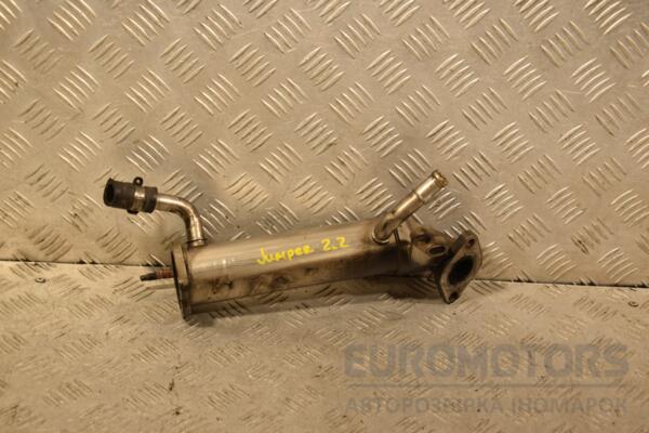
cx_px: 324
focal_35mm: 63
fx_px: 1136
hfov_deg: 31.9
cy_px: 216
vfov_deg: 21.6
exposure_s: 1/160
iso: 800
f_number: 6.3
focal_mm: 42
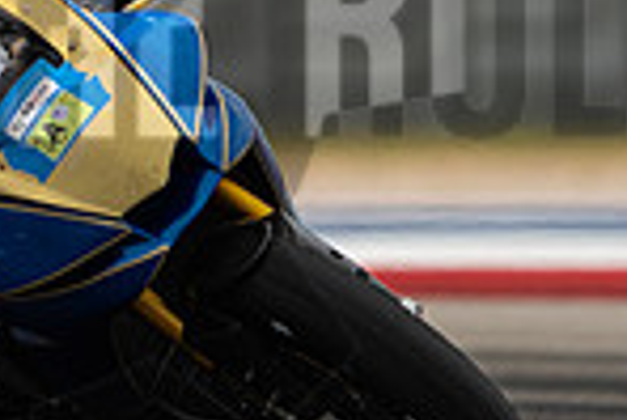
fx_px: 20484
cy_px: 28
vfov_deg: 1.2
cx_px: -55
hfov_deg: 1.8
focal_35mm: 1175
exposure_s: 1/5000
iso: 320
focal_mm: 200
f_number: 2
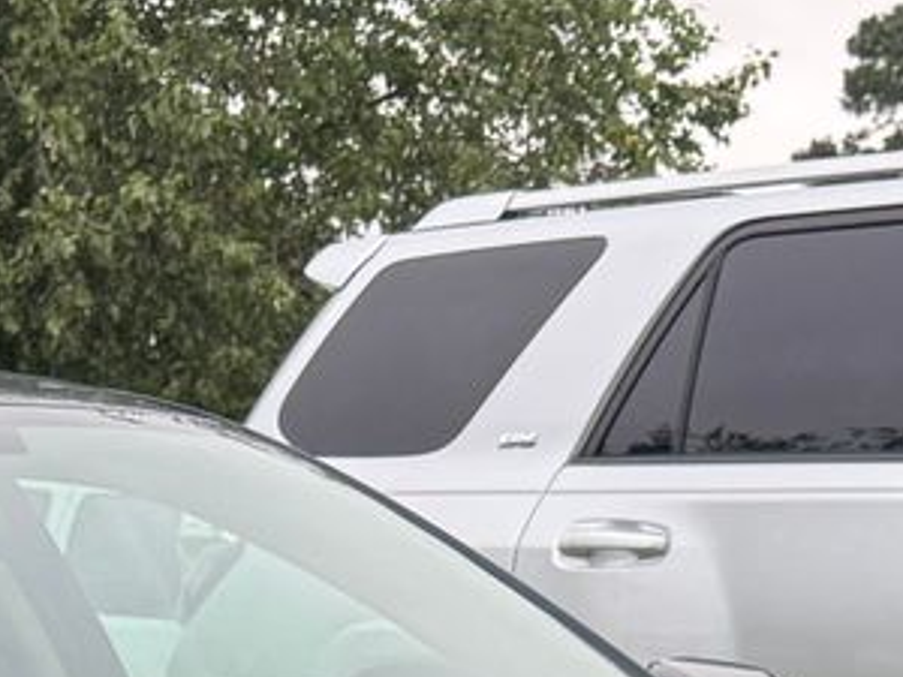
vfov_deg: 10.2
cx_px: 205
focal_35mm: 128
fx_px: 3339
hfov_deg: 15.3
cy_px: 1559
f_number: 1.78
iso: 125
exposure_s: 1/121
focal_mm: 6.76
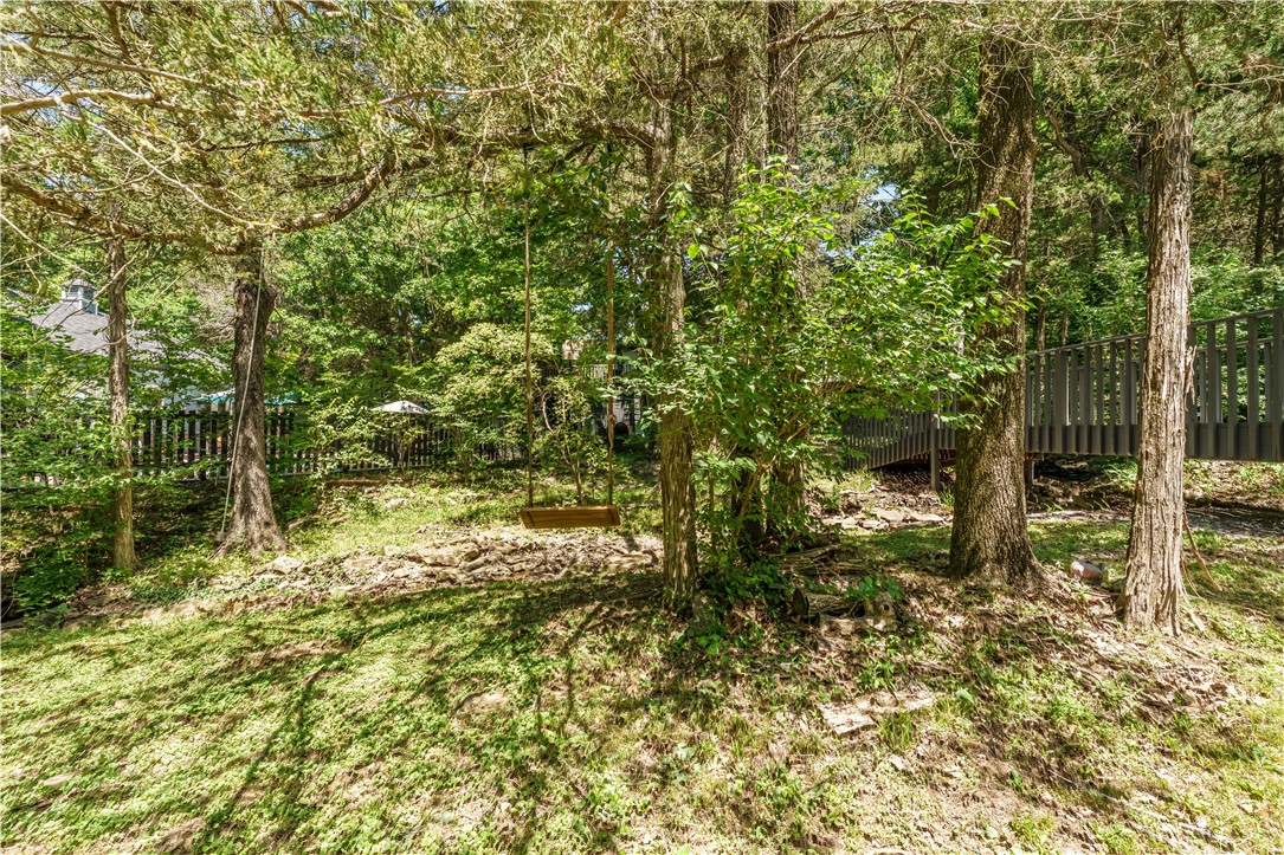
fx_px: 499
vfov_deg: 81.2
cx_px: 642
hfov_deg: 104.3
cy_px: 428
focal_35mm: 14
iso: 200
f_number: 9
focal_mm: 14
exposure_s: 1/640
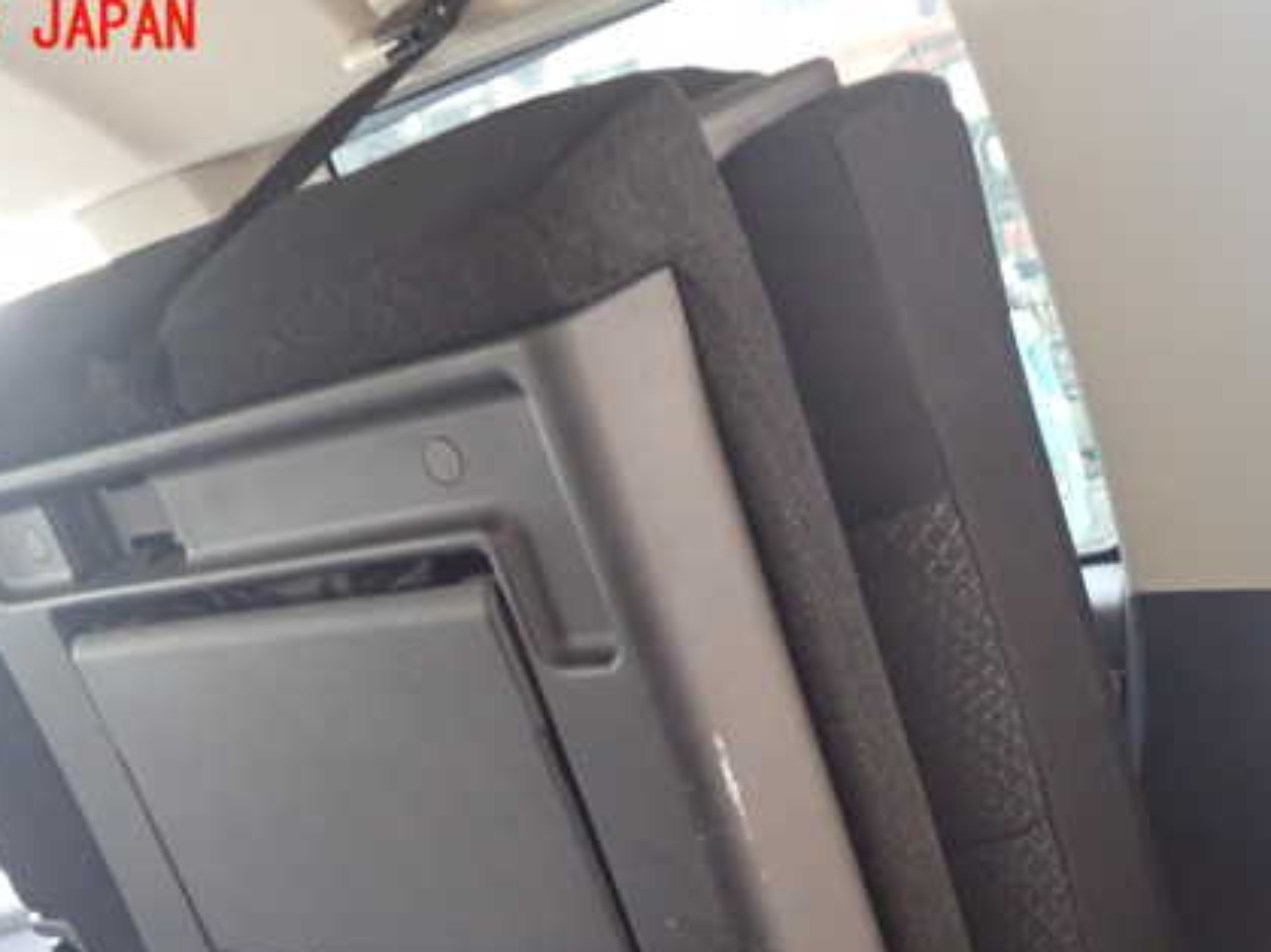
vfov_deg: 33.1
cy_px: 673
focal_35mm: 43
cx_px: 555
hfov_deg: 43.8
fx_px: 1578
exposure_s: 1/30
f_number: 2.3
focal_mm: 5.4
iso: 640
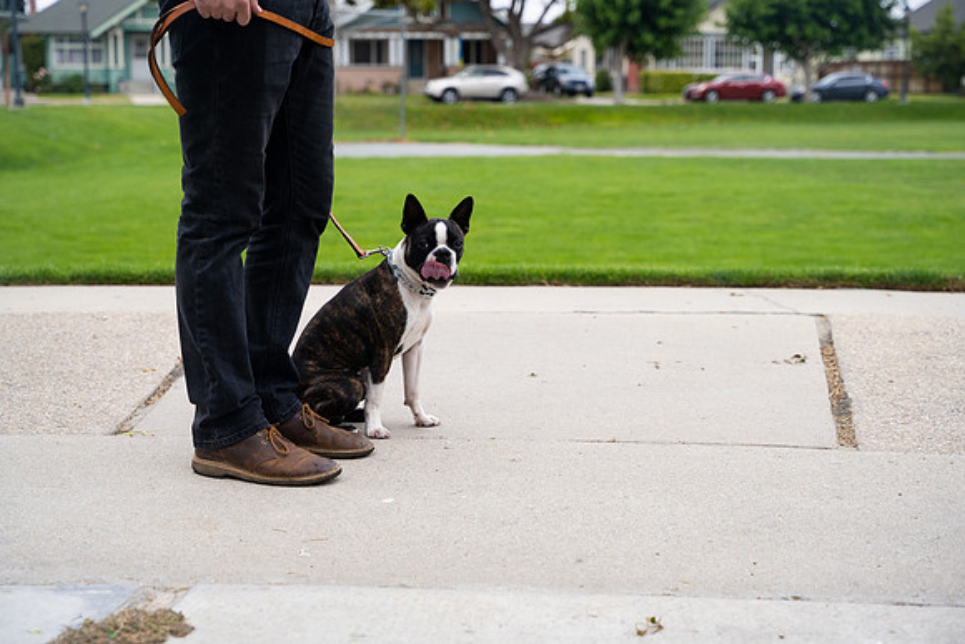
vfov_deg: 23.0
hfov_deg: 33.9
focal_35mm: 59
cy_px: 322
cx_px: 482
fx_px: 1582
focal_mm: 59
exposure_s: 1/500
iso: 640
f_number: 4
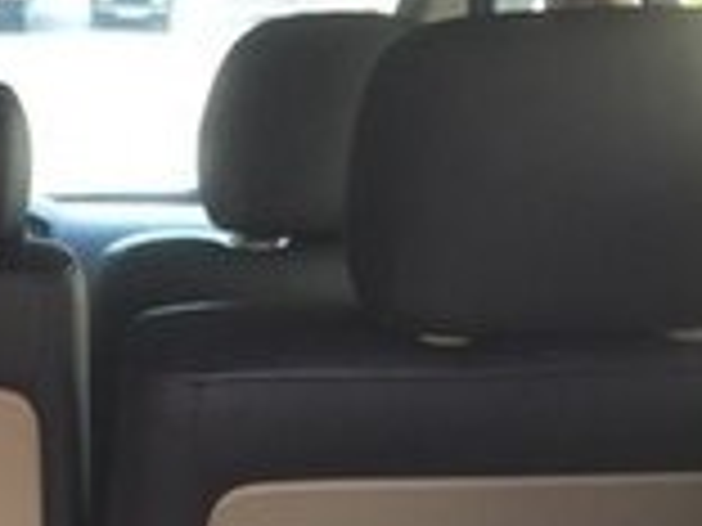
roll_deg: +0.2
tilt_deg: -17.3
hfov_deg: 15.4
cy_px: 776
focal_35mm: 123
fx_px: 2494
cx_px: -153
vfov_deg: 11.6
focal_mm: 4.15
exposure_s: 1/100
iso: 50
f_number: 2.2
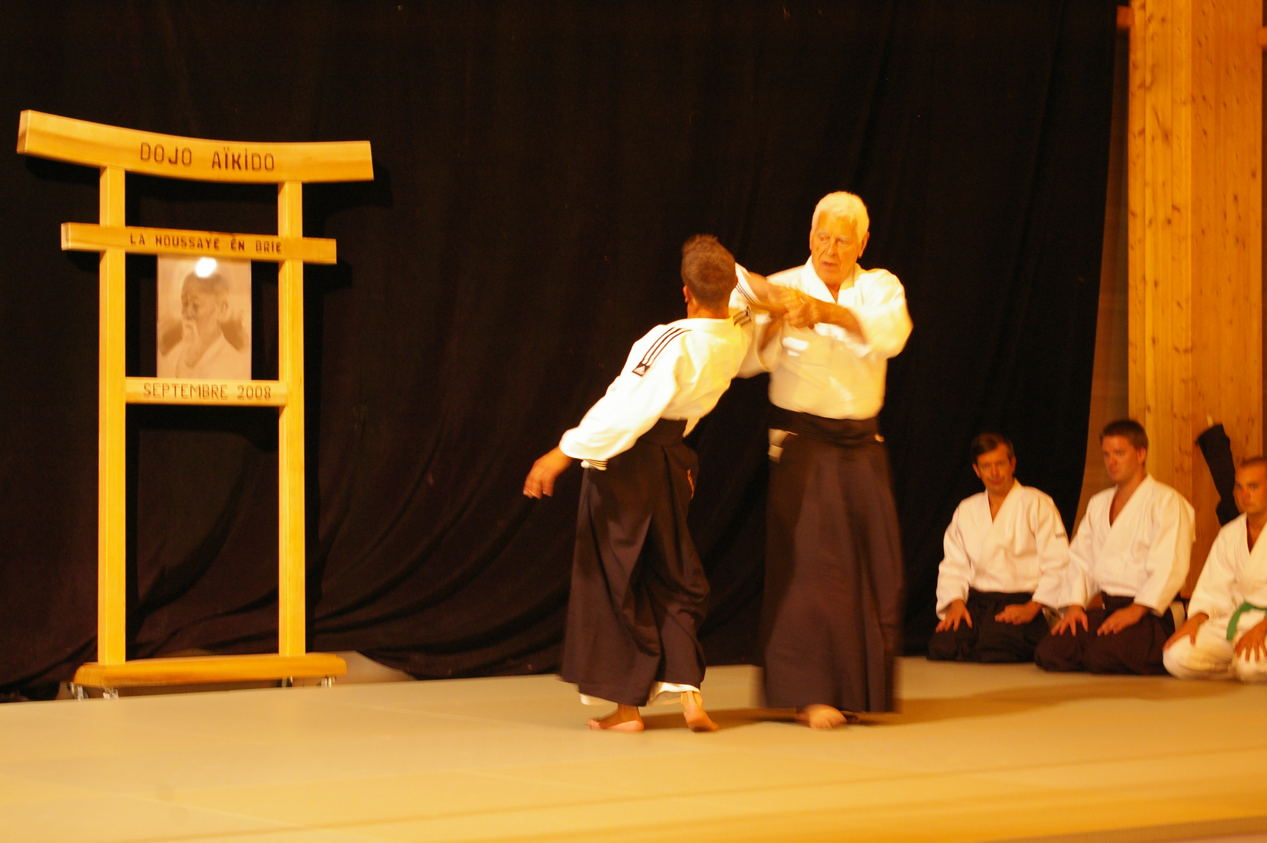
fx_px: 2901
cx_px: 634
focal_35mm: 82
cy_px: 422
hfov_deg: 24.6
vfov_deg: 16.5
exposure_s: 1/8
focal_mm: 55
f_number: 5.6
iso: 800
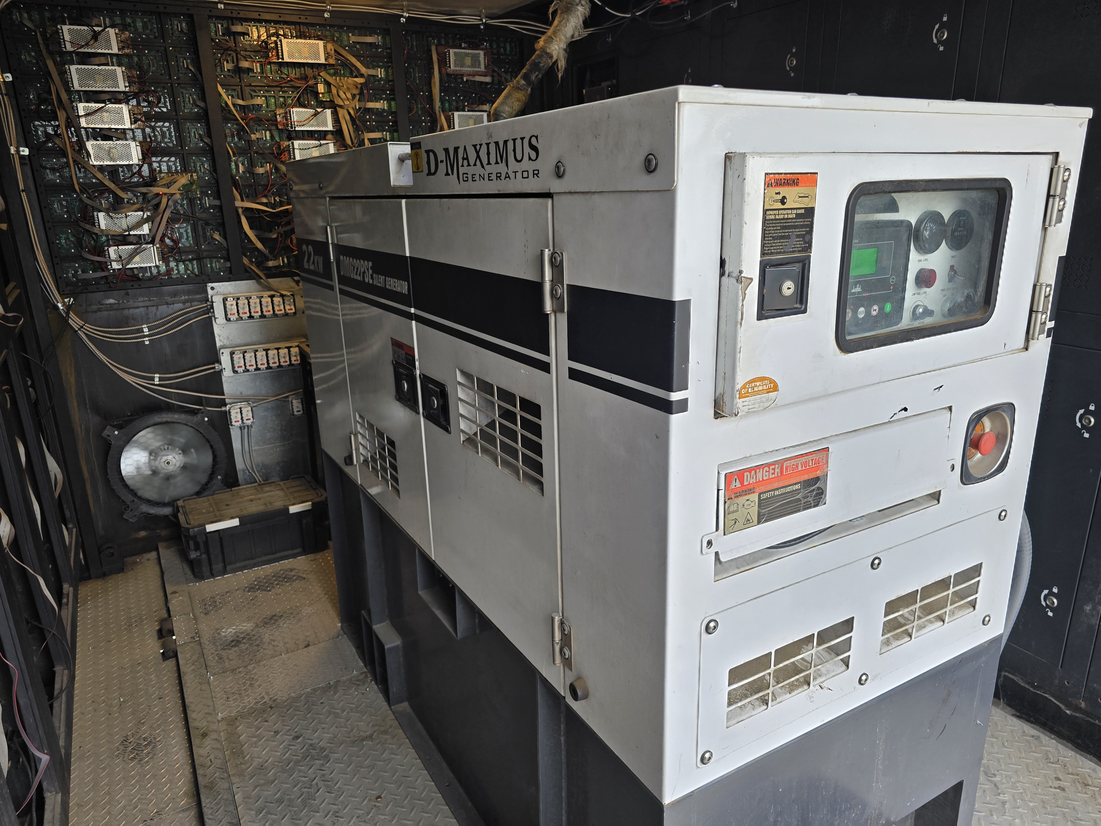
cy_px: 413
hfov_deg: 73.9
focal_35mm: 23
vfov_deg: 58.9
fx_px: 732
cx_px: 550
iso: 64
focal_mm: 6.3
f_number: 1.7
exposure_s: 1/180
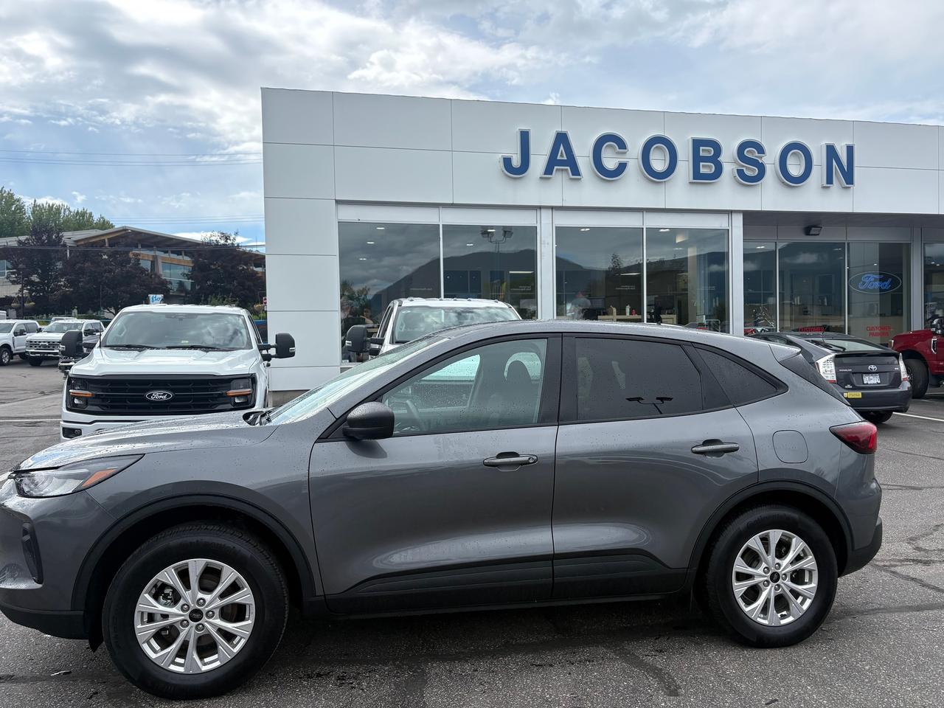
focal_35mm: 26
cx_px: 472
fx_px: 709
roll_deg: +0.7
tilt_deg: -0.1
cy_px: 354
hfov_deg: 67.3
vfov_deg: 53.1
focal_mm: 5.96
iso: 64
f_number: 1.6
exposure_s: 1/3125
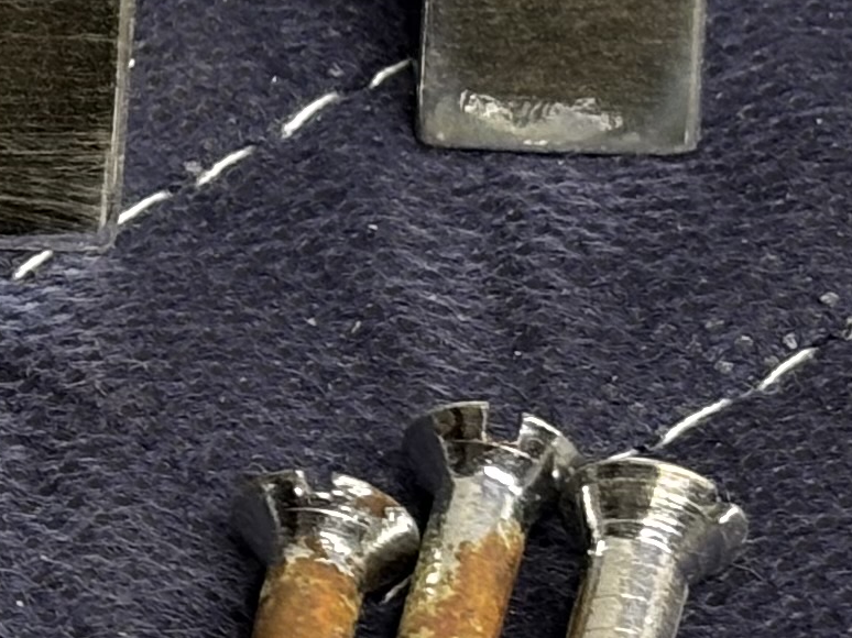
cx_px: -949
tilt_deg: -48.7
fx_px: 6668
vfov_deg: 5.5
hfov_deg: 7.0
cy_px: 16
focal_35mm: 271
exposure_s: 1/60
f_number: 1.6
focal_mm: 5.96
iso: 80
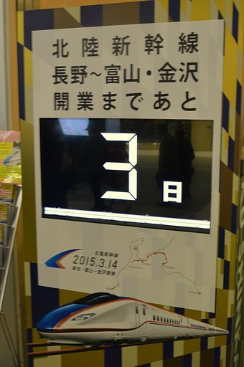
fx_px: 275
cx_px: 122
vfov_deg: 67.4
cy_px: 184
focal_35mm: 27
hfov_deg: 47.8
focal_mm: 18
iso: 720
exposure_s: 1/60
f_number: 4
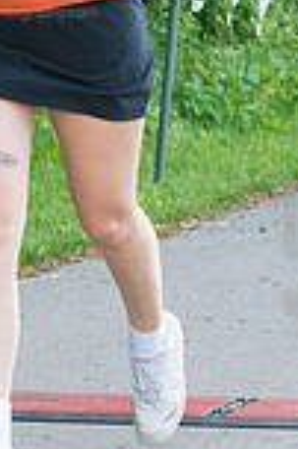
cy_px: -62
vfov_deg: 6.6
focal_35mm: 310
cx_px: 28
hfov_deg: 4.4
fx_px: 3858
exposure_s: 1/1250
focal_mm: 70
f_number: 5.6
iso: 3200
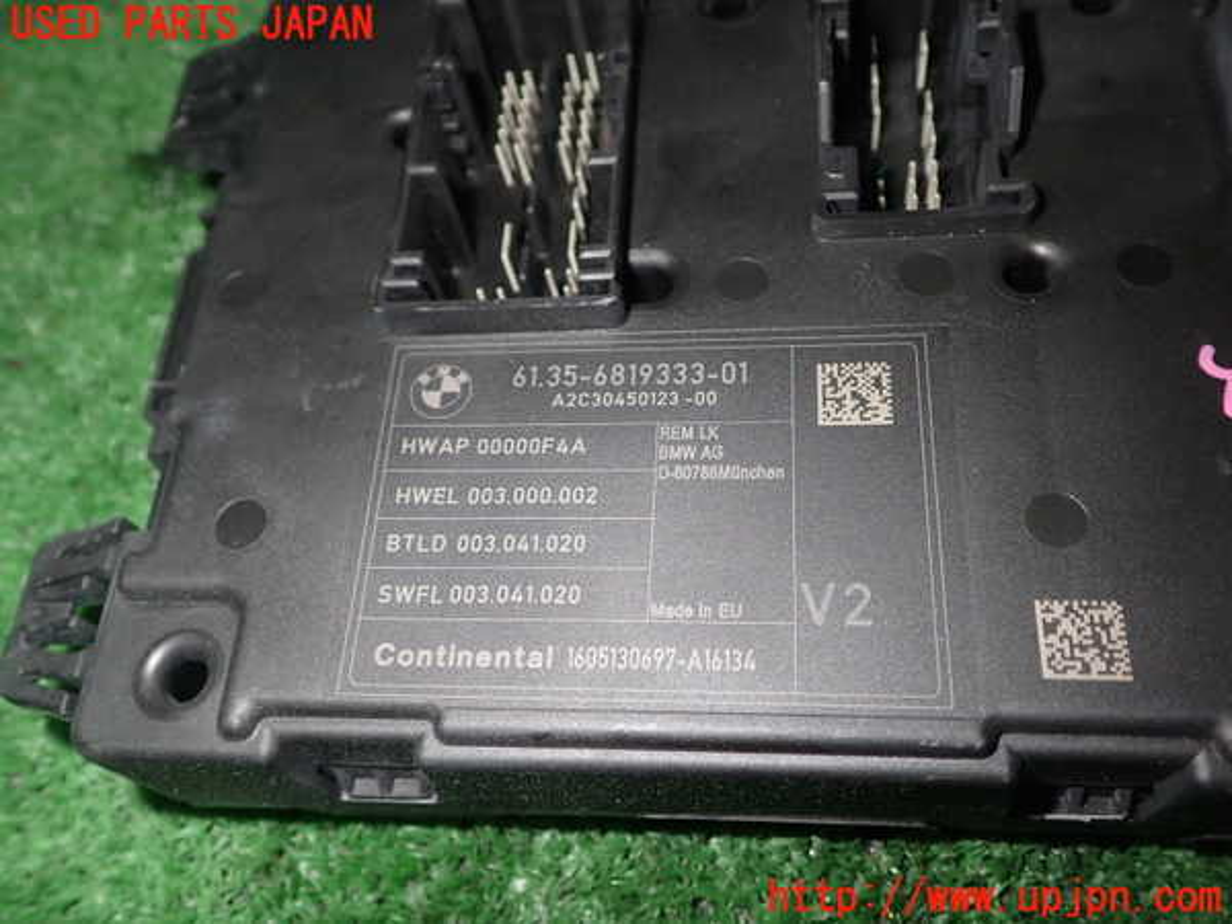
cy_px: 462
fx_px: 1139
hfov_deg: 56.8
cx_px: 616
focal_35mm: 32
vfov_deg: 44.2
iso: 200
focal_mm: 5.79
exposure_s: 1/30
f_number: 7.1
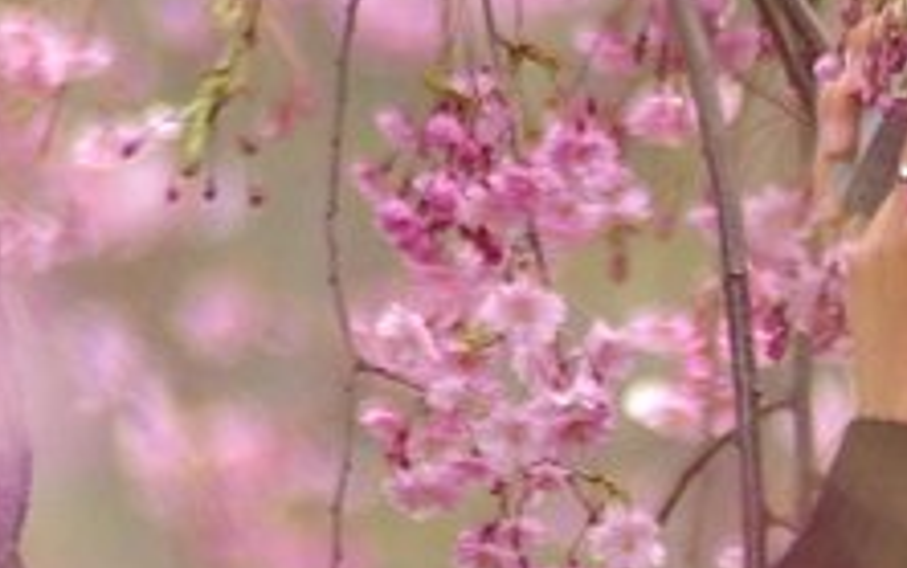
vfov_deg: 0.8
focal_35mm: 1651
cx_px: 1054
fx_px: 40831
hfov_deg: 1.3
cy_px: 1079
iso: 200
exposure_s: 1/250
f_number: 5.6
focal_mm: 300
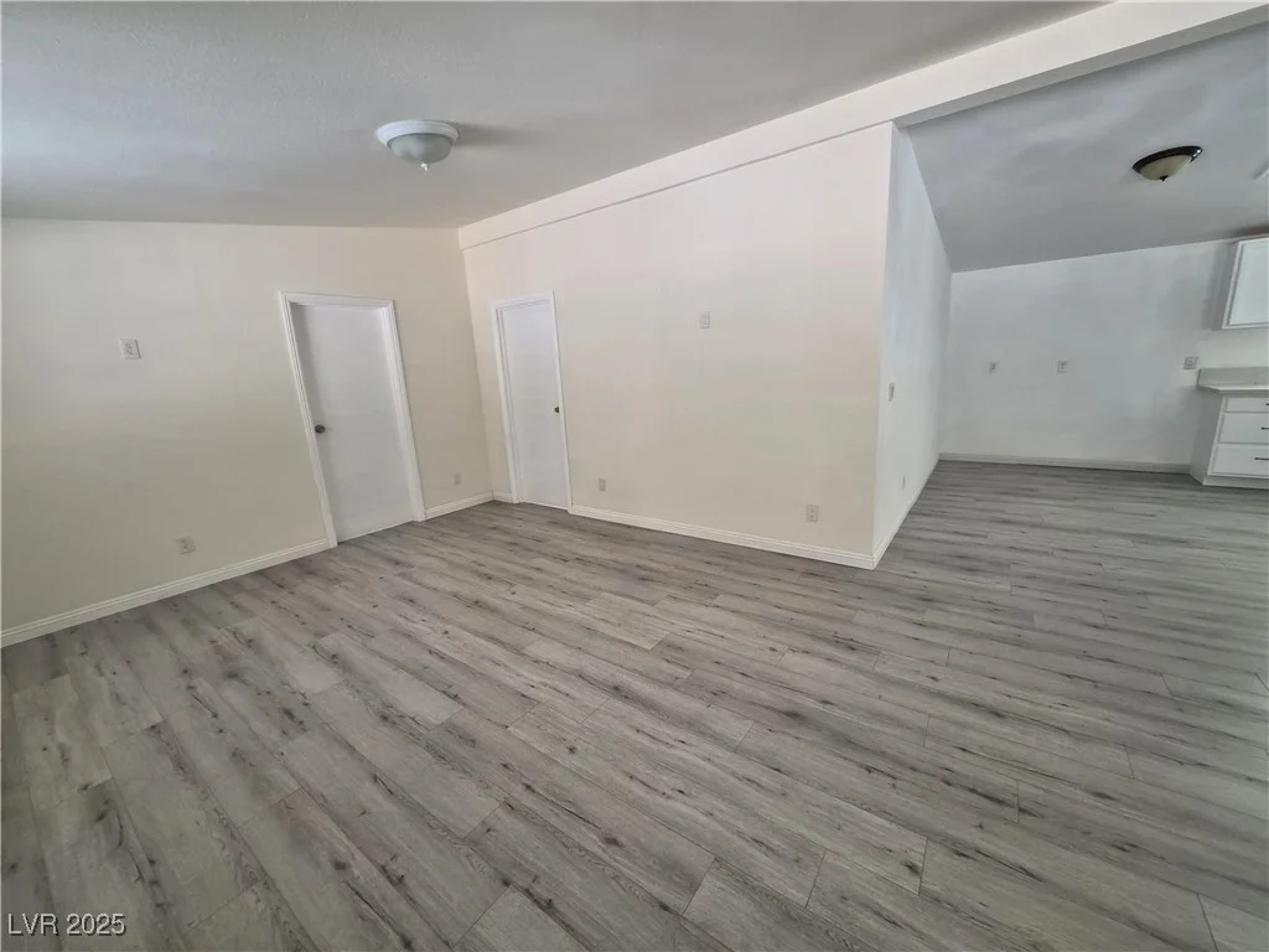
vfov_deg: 89.9
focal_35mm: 13
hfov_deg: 106.2
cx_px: 634
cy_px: 476
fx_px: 477
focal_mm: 1.7
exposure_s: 1/60
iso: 200
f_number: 2.2
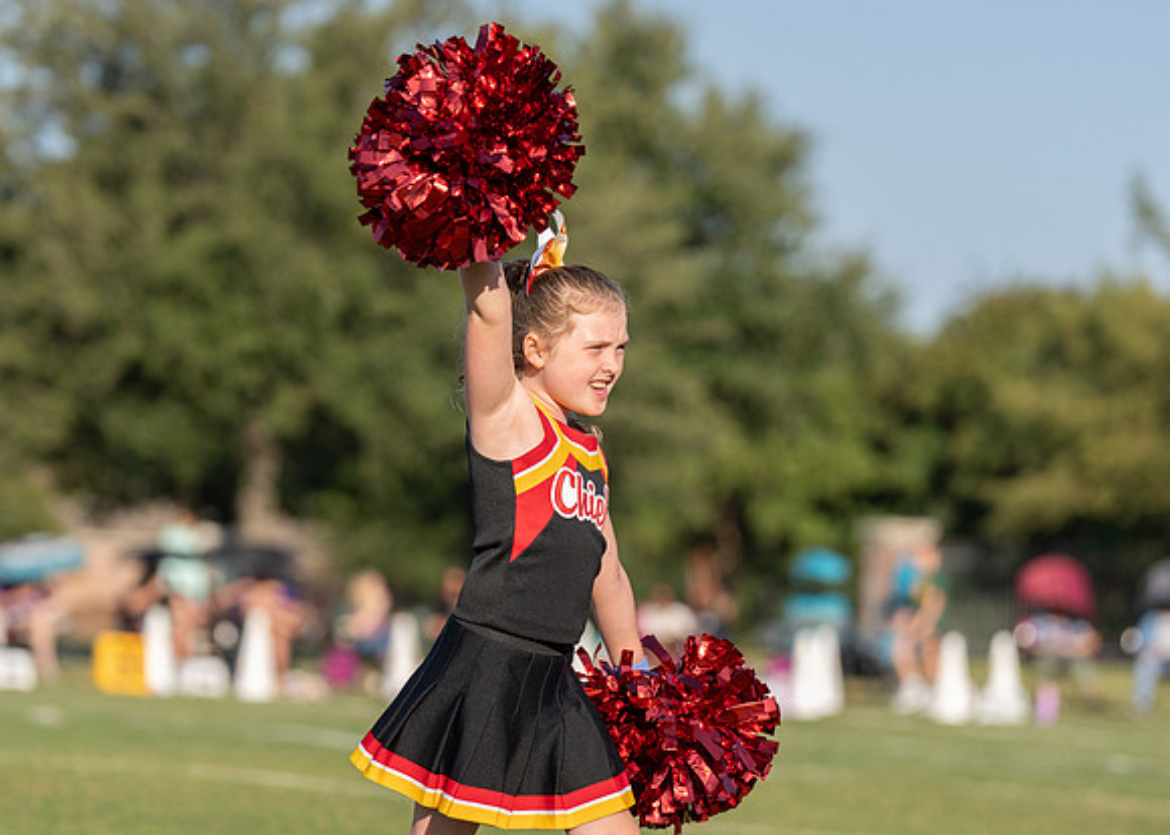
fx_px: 7096
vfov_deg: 6.7
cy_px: 491
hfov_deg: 9.4
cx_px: 512
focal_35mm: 214
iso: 320
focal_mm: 131
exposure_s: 1/5000
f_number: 2.8
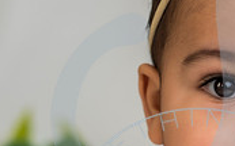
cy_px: 133
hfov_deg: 12.0
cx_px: 266
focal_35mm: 171
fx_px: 1095
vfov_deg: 7.6
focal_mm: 50
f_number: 2.8
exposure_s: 1/200
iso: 100
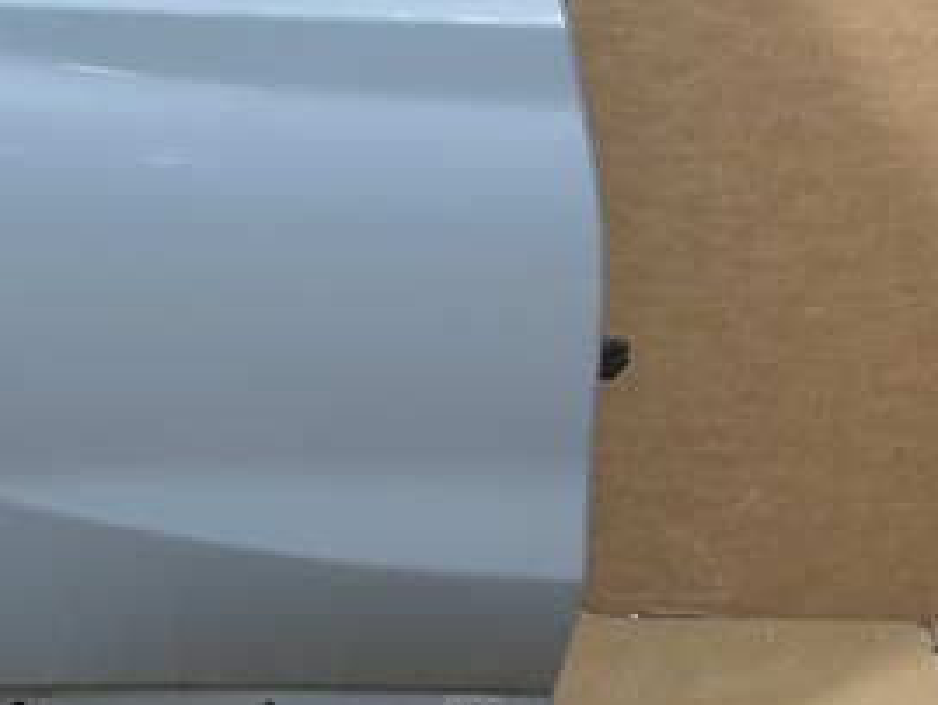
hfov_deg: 16.8
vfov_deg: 12.9
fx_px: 3090
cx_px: -59
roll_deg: -0.6
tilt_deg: -21.3
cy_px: 54
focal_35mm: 114
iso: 160
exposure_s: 1/50
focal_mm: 6.86
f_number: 1.78
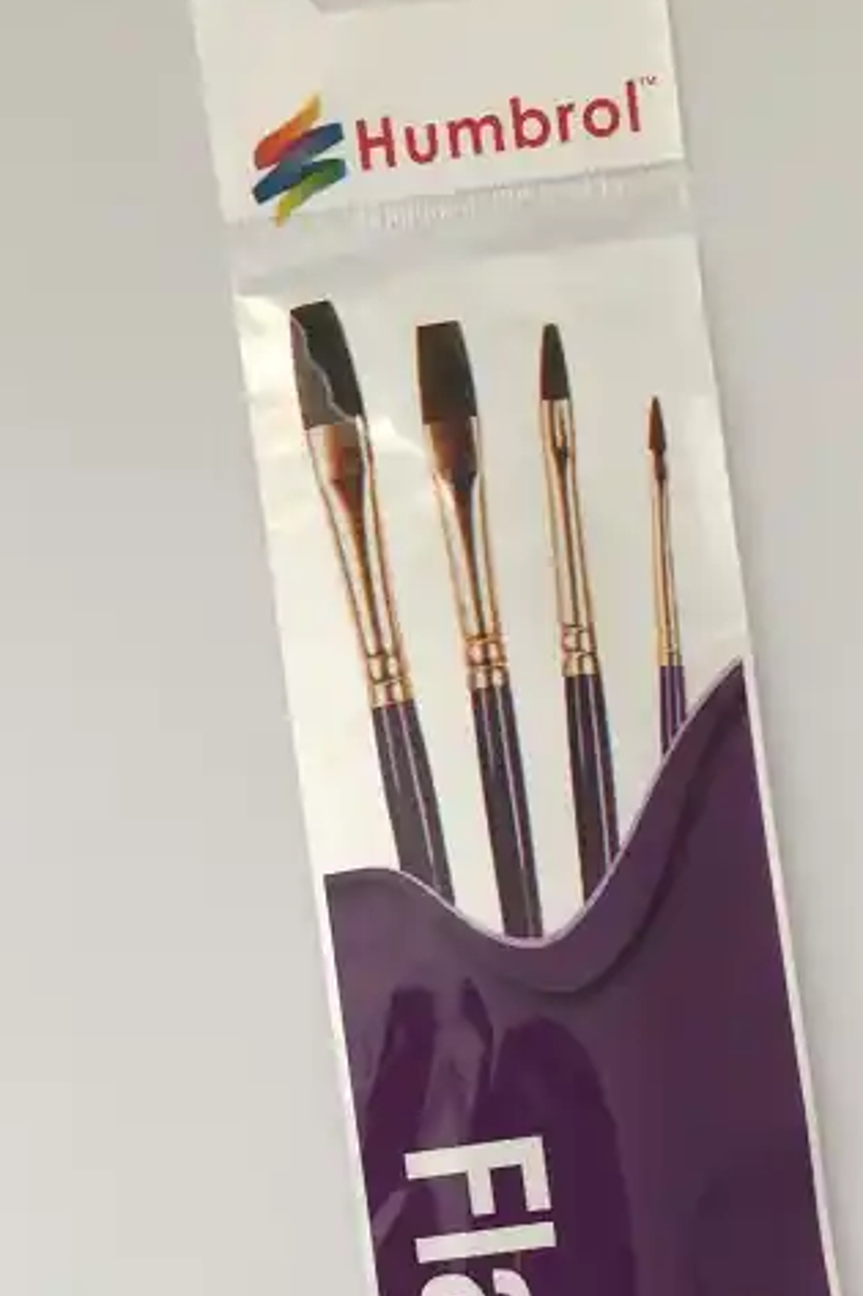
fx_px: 1835
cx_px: 455
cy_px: 1082
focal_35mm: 51
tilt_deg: -87.9
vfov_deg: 37.2
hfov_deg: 26.5
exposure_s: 1/33
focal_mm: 4.15
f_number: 2.2
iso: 32
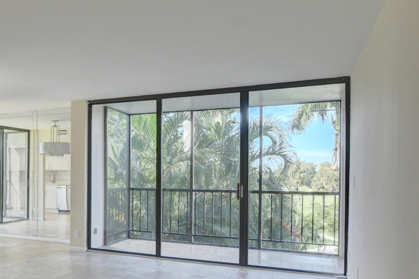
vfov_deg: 38.6
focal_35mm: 34
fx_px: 396
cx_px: 58
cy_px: 176
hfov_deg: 50.7
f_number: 8
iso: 1000
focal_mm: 10
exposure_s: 1/200
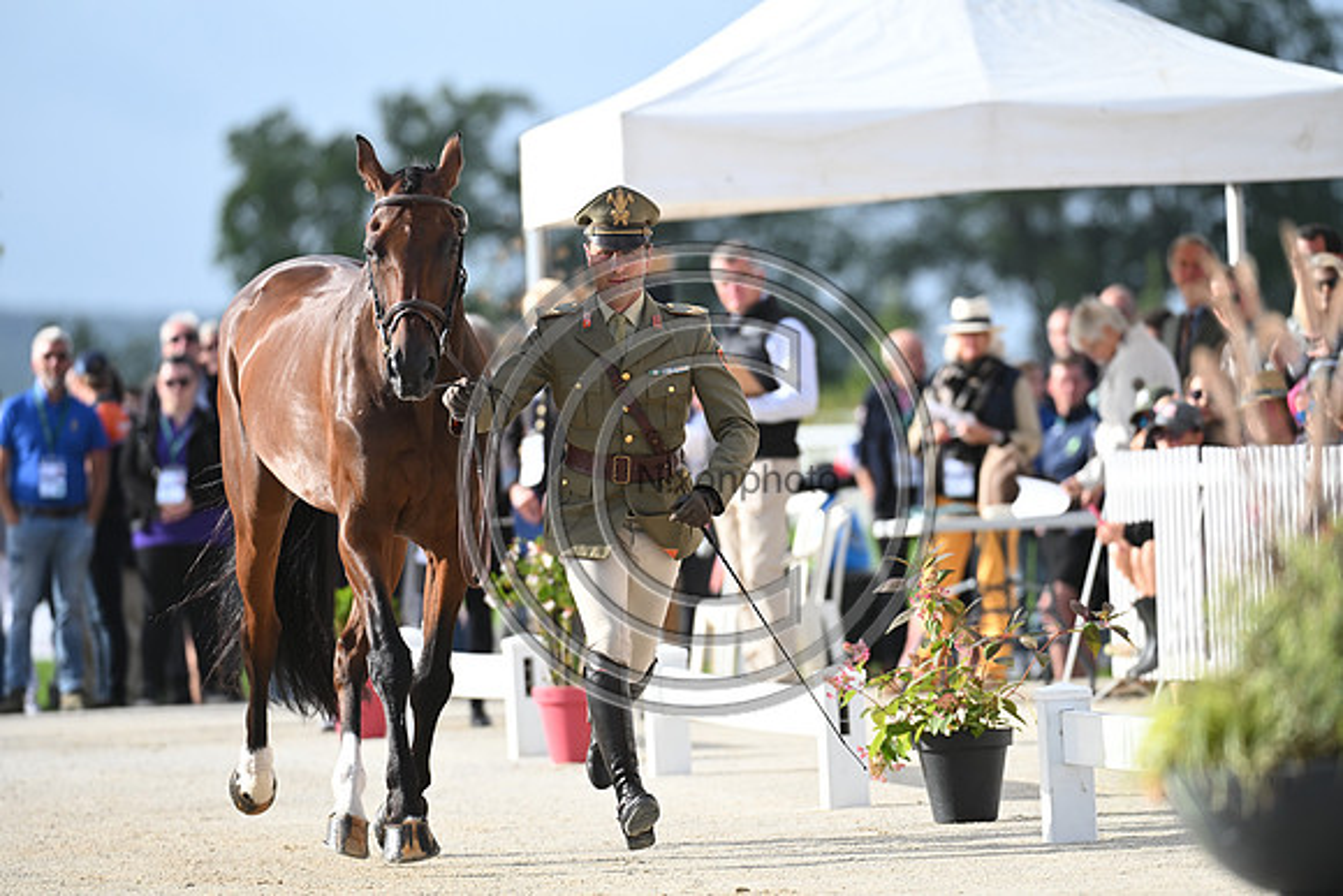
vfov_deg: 3.8
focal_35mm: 360
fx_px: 13433
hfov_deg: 5.7
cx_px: 672
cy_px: 448
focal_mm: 360
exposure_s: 1/1600
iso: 560
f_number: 5
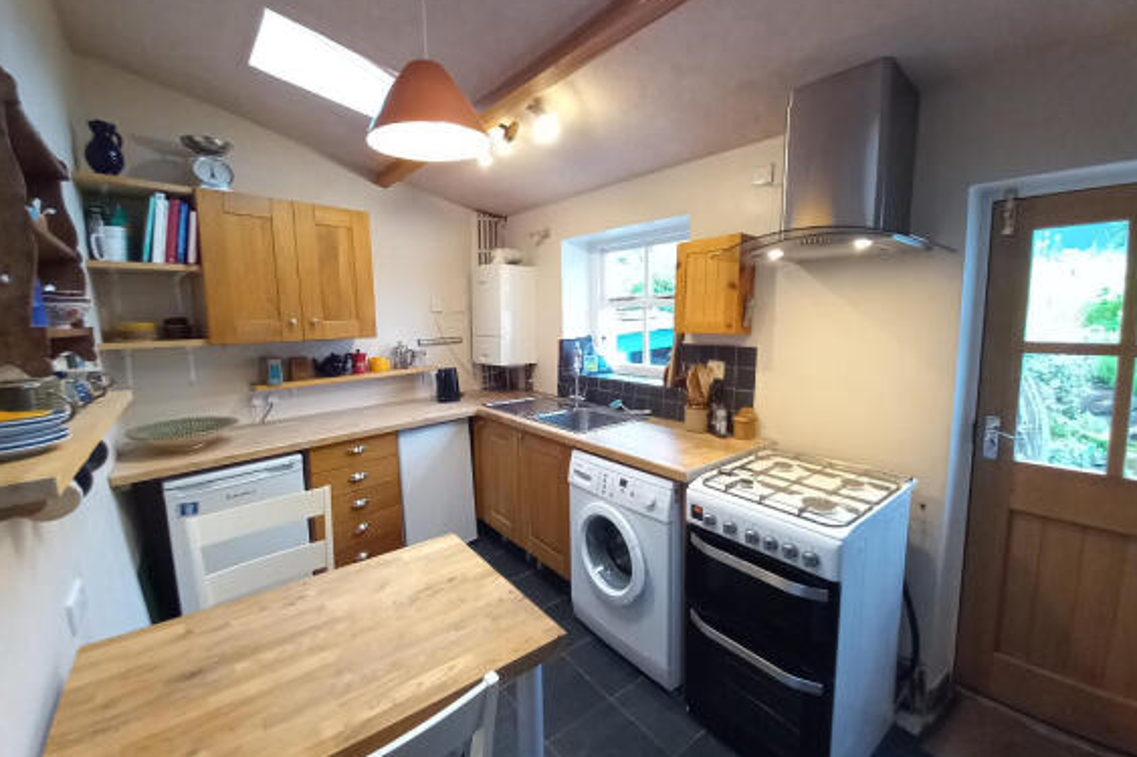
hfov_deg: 104.3
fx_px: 442
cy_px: 364
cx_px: 564
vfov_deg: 81.1
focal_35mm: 14
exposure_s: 1/25
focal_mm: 1.13
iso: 200
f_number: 2.2
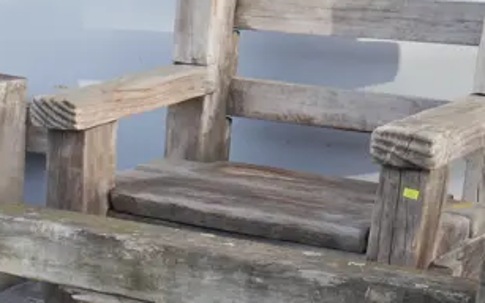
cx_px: -21
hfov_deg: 20.2
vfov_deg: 12.4
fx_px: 1309
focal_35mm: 99
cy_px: 493
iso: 200
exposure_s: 1/200
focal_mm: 14
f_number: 5
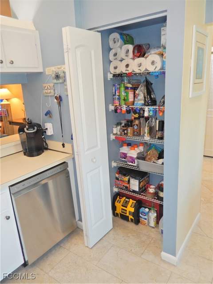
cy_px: 142
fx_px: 205
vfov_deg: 69.4
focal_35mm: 25
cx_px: 106
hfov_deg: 54.9
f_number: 3.4
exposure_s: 1/30
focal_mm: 4.5
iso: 200
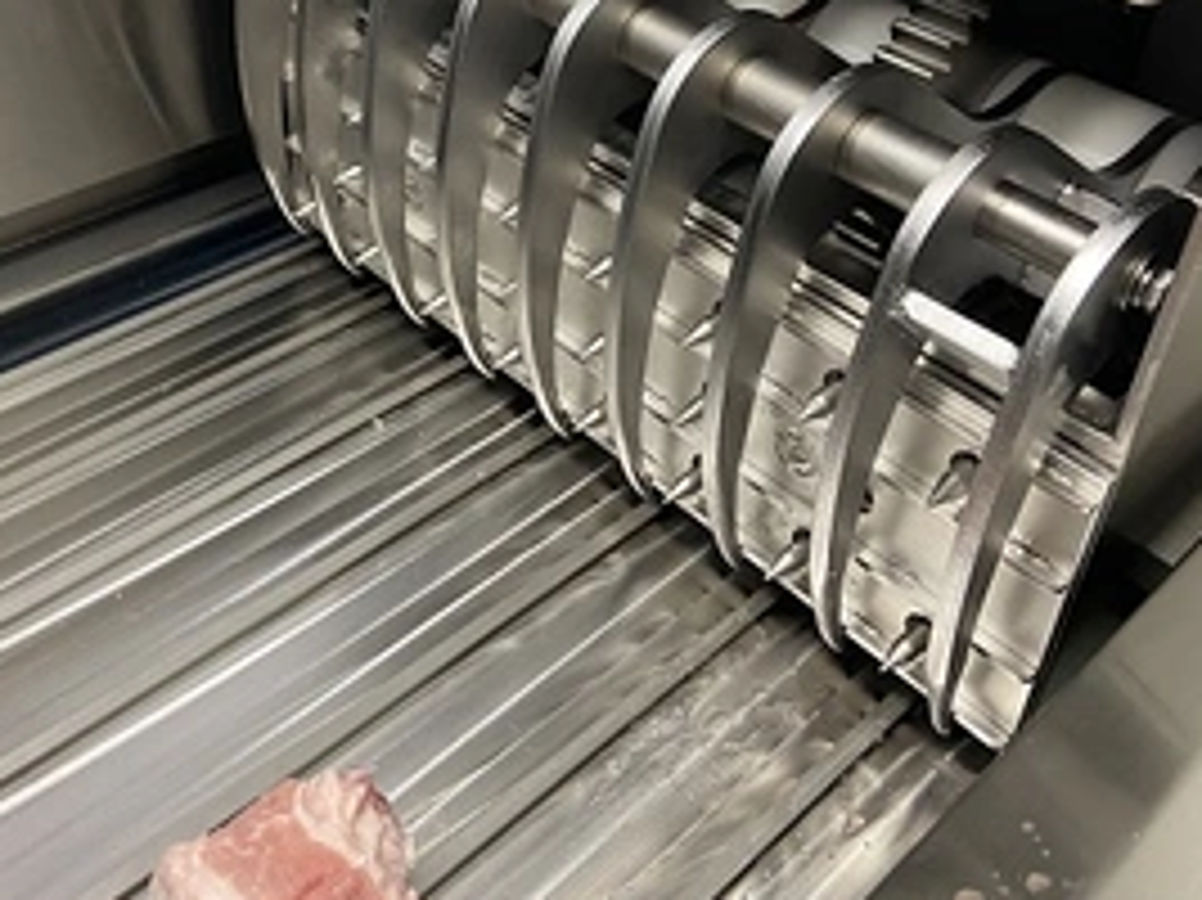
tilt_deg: -34.5
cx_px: 522
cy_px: 234
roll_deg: -2.5
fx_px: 1354
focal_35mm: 39
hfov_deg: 47.8
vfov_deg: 36.0
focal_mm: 4.25
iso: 200
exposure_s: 1/60
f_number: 1.8
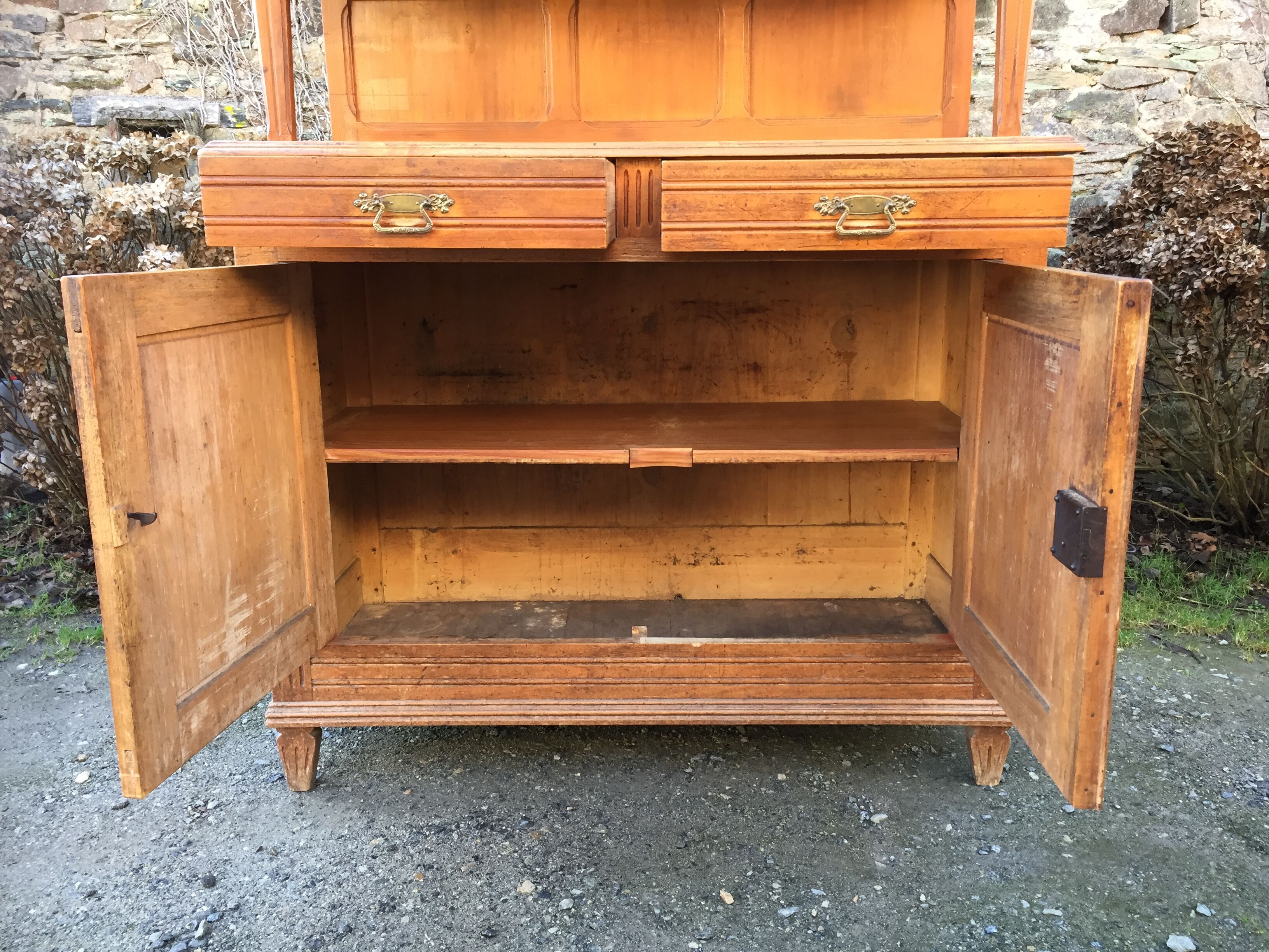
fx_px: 1063
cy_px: 476
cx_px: 634
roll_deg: -1.9
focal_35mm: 29
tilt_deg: -13.0
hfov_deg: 61.7
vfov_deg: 48.2
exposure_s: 1/33
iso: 32
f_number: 2.2
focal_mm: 4.15
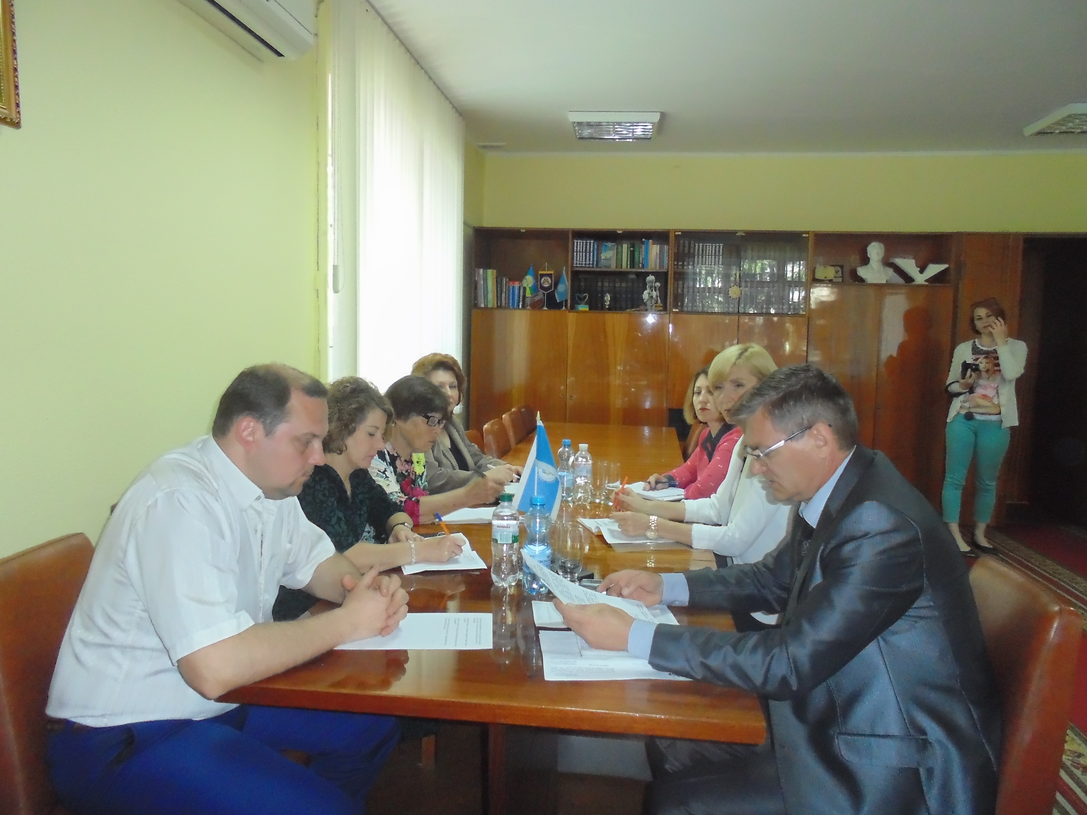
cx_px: 544
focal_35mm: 26
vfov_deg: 53.1
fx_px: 816
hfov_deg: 67.3
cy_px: 408
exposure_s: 1/30
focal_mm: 4.6
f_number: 3.5
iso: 400
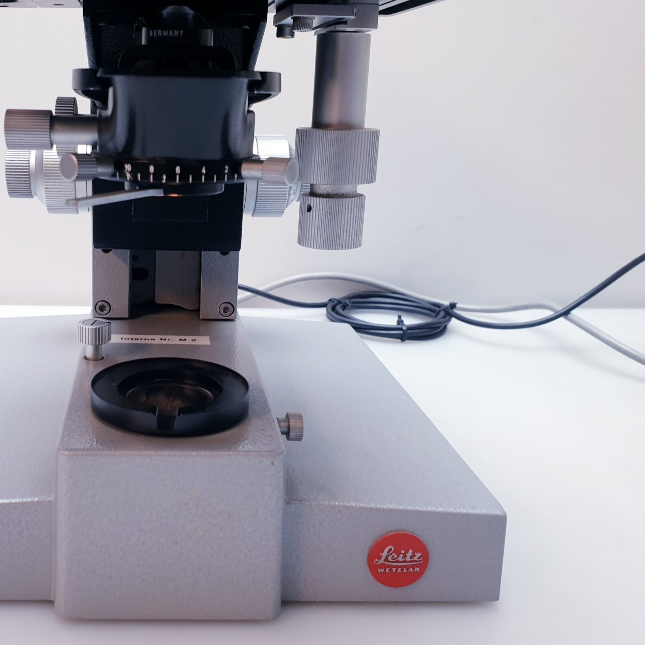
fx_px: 759
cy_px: 304
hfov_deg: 44.8
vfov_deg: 46.0
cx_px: 176
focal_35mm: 36
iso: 64
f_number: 2.4
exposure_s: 1/50
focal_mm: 4.3
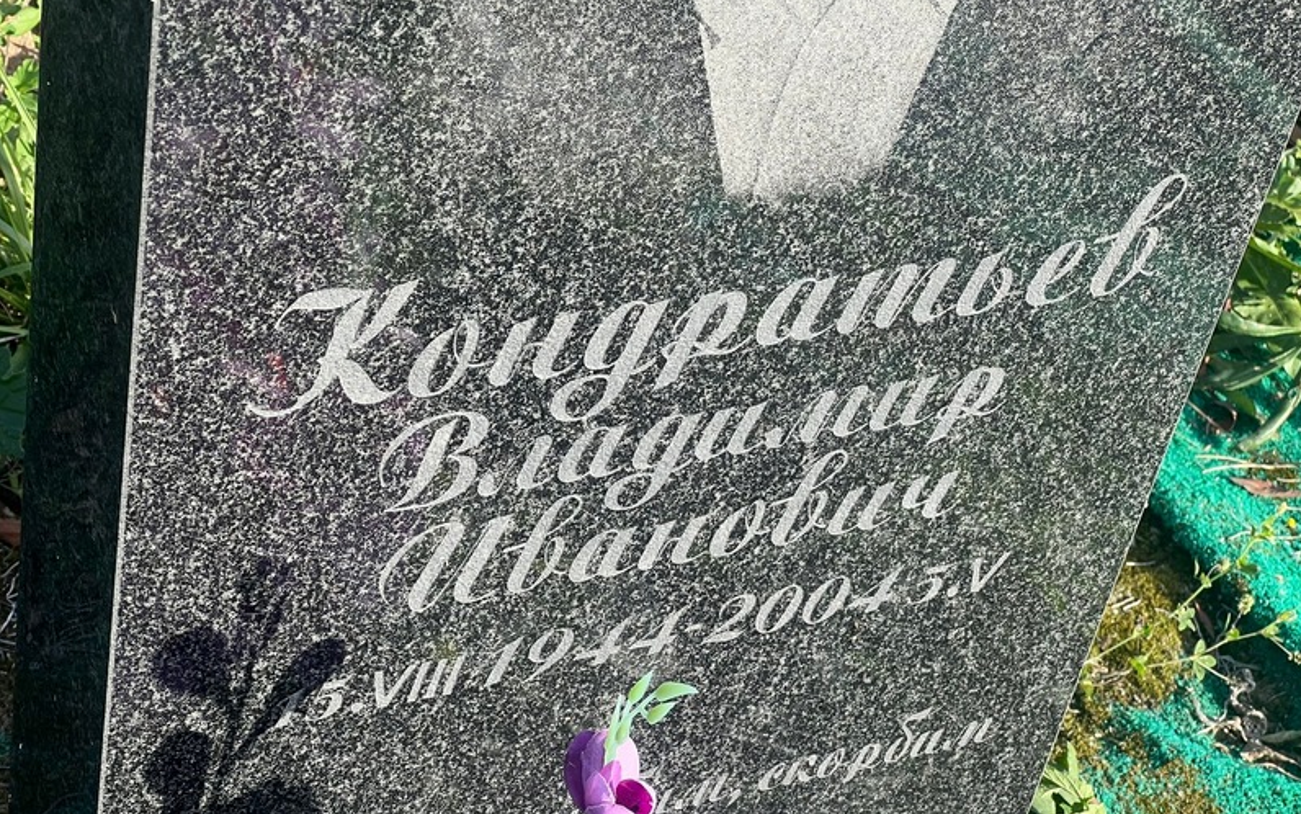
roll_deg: -14.1
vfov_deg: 15.9
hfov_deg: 25.2
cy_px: 448
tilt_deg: -43.1
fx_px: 2908
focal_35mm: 82
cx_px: 652
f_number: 2.8
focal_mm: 9
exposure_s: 1/166
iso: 32
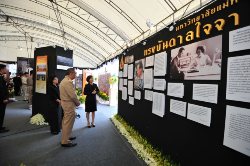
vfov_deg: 73.7
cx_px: 125
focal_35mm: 16
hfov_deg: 96.8
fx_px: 111
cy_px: 83
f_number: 4
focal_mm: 16
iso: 400
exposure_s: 1/320
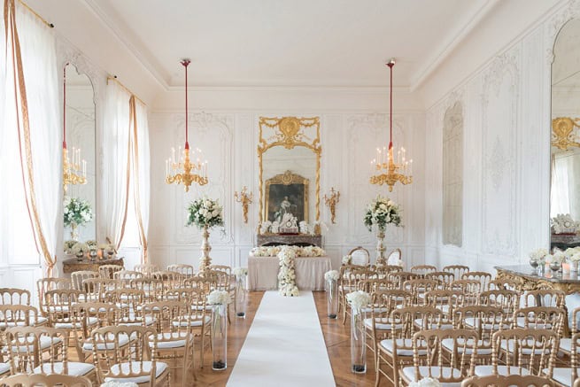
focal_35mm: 24
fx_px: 387
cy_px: 194
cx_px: 290
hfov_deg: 73.7
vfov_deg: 53.2
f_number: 11
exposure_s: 1/4
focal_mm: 24
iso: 200
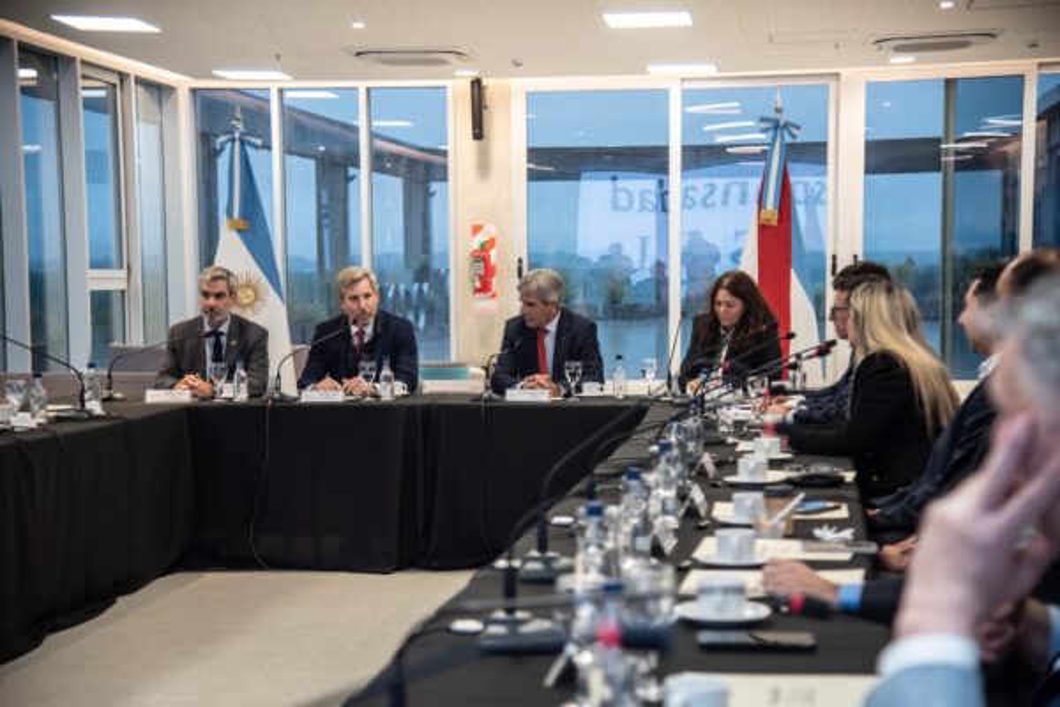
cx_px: 530
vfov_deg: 19.5
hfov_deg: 28.8
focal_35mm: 70
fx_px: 2061
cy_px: 354
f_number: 4
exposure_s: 1/320
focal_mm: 70
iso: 1250
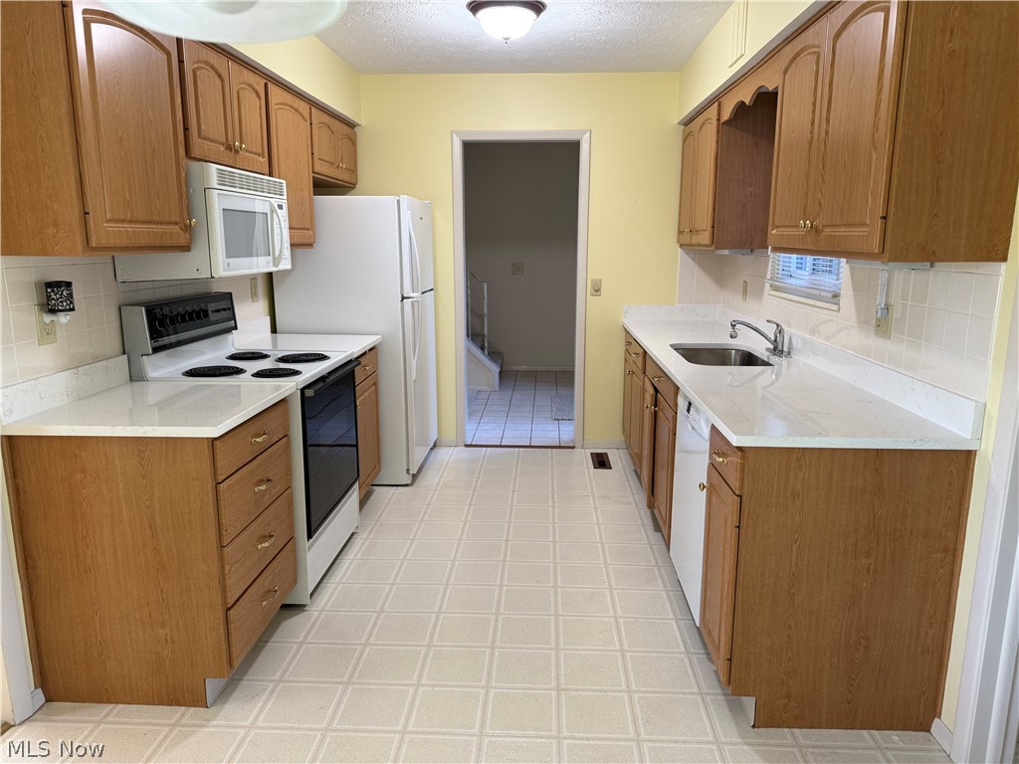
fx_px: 706
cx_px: 510
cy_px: 382
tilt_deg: -11.3
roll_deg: -0.3
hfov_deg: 71.6
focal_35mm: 24
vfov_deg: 56.8
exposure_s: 1/60
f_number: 1.78
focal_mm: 6.76
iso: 160
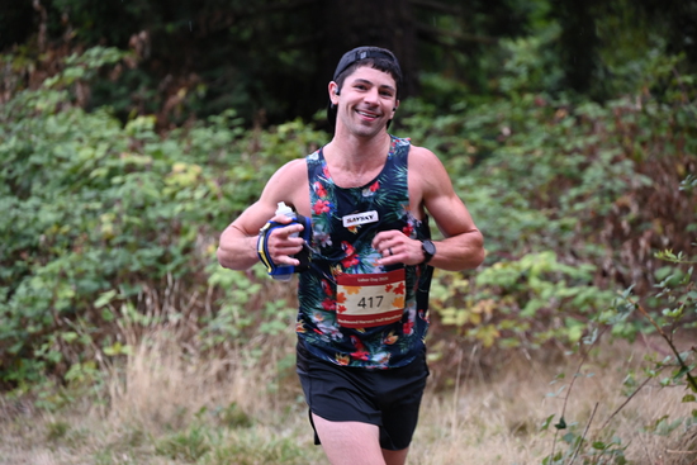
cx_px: 348
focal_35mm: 200
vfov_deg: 6.9
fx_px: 3873
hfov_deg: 10.3
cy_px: 232
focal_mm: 200
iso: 1100
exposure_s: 1/250
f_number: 6.3
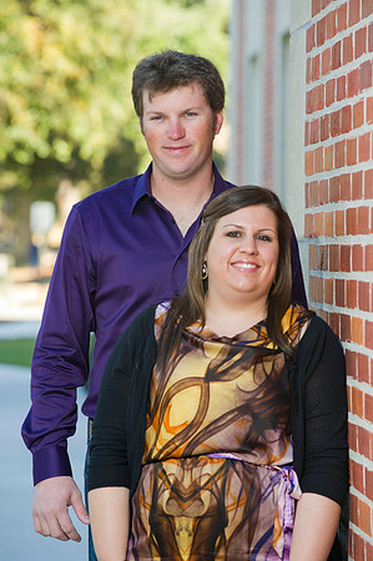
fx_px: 3115
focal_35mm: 200
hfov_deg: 6.9
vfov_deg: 10.3
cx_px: 186
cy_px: 280
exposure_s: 1/100
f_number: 5.6
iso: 400
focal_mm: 200
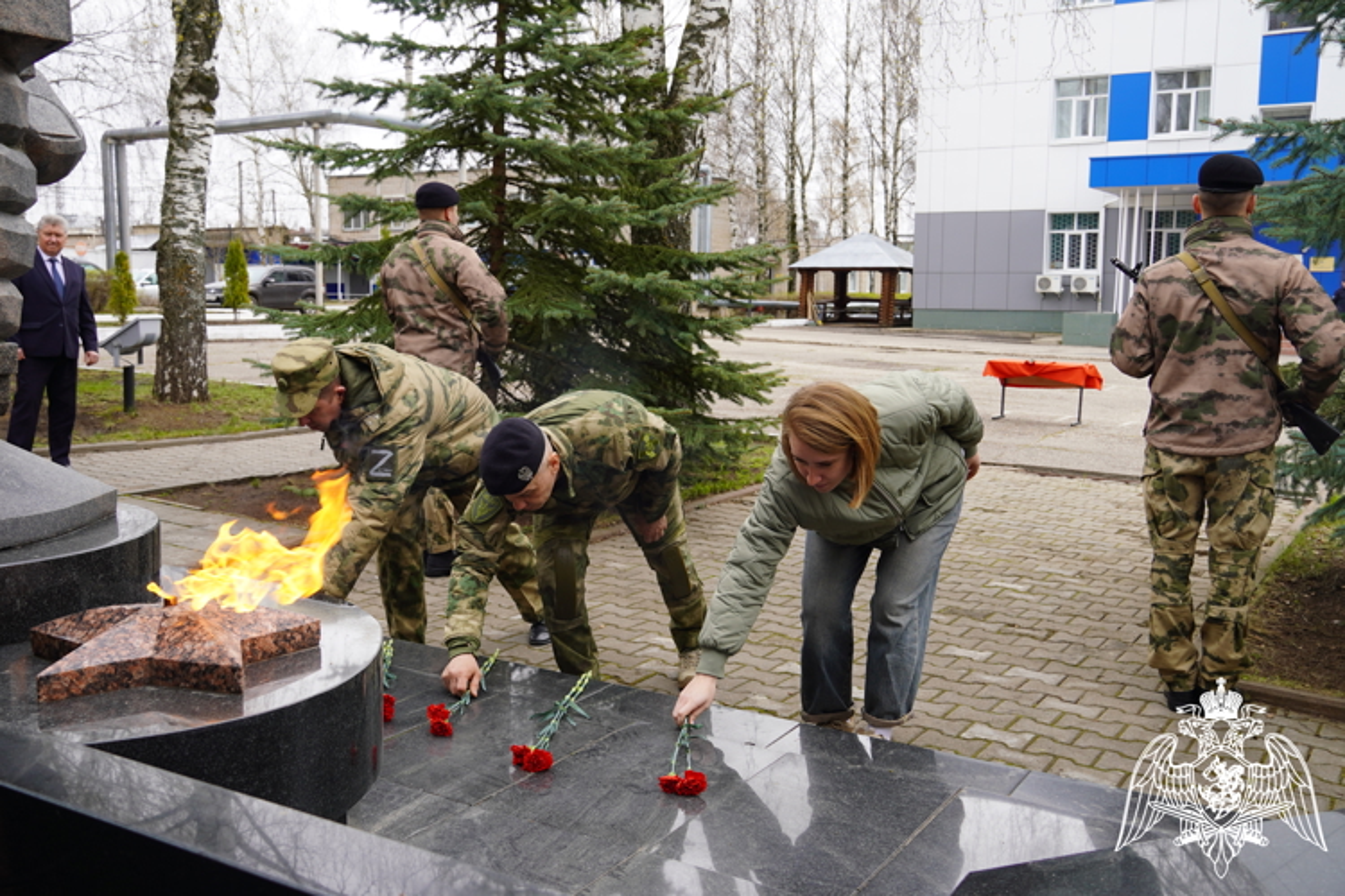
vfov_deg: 38.4
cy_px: 448
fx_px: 1289
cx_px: 672
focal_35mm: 34
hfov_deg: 55.1
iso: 100
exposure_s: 1/160
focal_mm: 23
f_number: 5
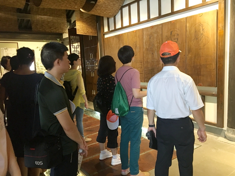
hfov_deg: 61.7
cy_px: 88
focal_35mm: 29
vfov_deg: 48.2
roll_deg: +3.0
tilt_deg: -6.9
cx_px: 118
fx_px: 197
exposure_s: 1/33
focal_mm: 4.15
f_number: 2.2
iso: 250
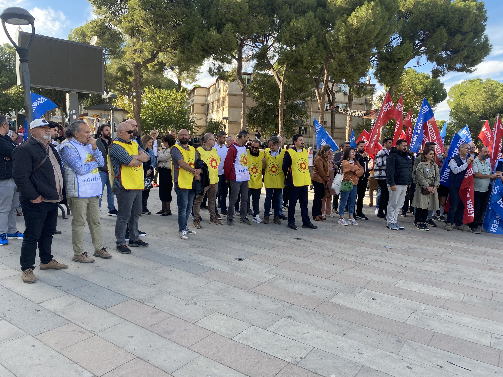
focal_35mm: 26
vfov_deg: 53.1
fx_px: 378
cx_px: 252
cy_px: 188
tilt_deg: -7.9
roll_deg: -1.1
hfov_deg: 67.3
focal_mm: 4.25
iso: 32
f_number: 1.8
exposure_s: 1/412
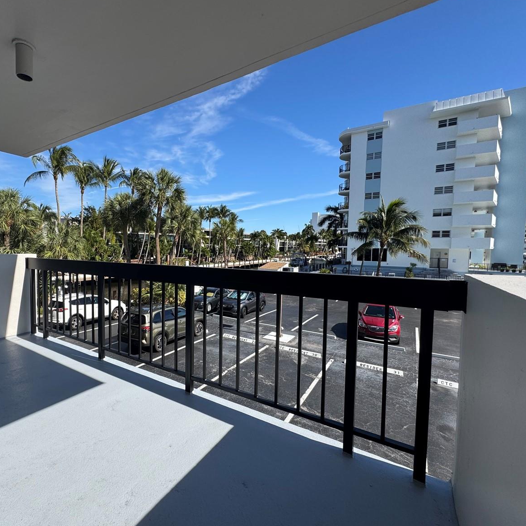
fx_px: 292
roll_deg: -0.9
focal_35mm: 17
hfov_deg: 82.8
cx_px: 207
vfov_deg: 84.0
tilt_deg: -3.8
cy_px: 265
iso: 50
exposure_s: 1/1600
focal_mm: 2.22
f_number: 2.2
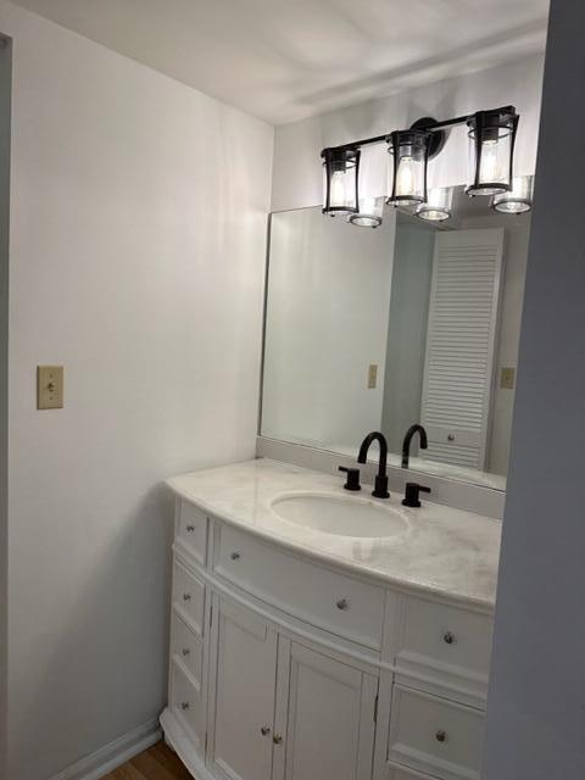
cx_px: 292
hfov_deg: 56.8
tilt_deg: -5.8
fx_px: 541
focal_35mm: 24
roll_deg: -2.7
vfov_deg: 71.6
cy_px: 390
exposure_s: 1/174
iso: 80
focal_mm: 6.86
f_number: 1.78
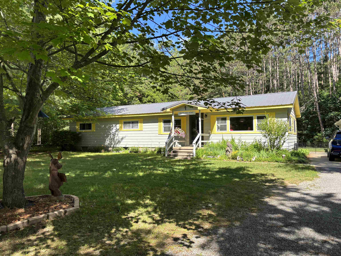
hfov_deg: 67.3
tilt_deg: +1.5
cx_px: 170
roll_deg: +0.2
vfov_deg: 53.1
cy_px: 128
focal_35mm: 26
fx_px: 256
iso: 50
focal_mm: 5.96
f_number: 1.6
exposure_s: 1/988
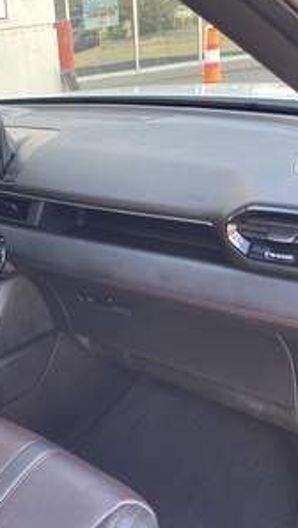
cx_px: 21
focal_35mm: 43
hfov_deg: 26.7
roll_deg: +6.9
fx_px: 603
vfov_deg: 47.3
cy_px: 268
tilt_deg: -22.2
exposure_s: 1/121
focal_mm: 3.99
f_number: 1.8
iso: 64
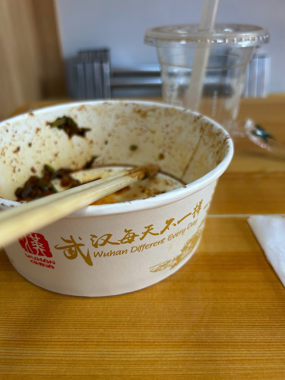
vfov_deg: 67.3
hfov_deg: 53.1
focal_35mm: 26
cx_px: 142
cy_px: 190
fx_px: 285
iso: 80
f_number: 1.5
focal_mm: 5.7
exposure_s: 1/121
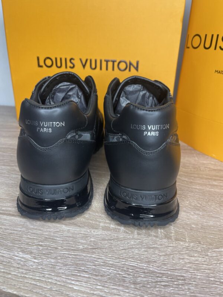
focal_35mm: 25
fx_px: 215
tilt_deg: -24.6
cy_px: 148
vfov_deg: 69.4
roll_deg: -1.3
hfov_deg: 54.9
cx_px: 112
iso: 80
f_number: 1.6
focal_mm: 5.1
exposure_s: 1/120
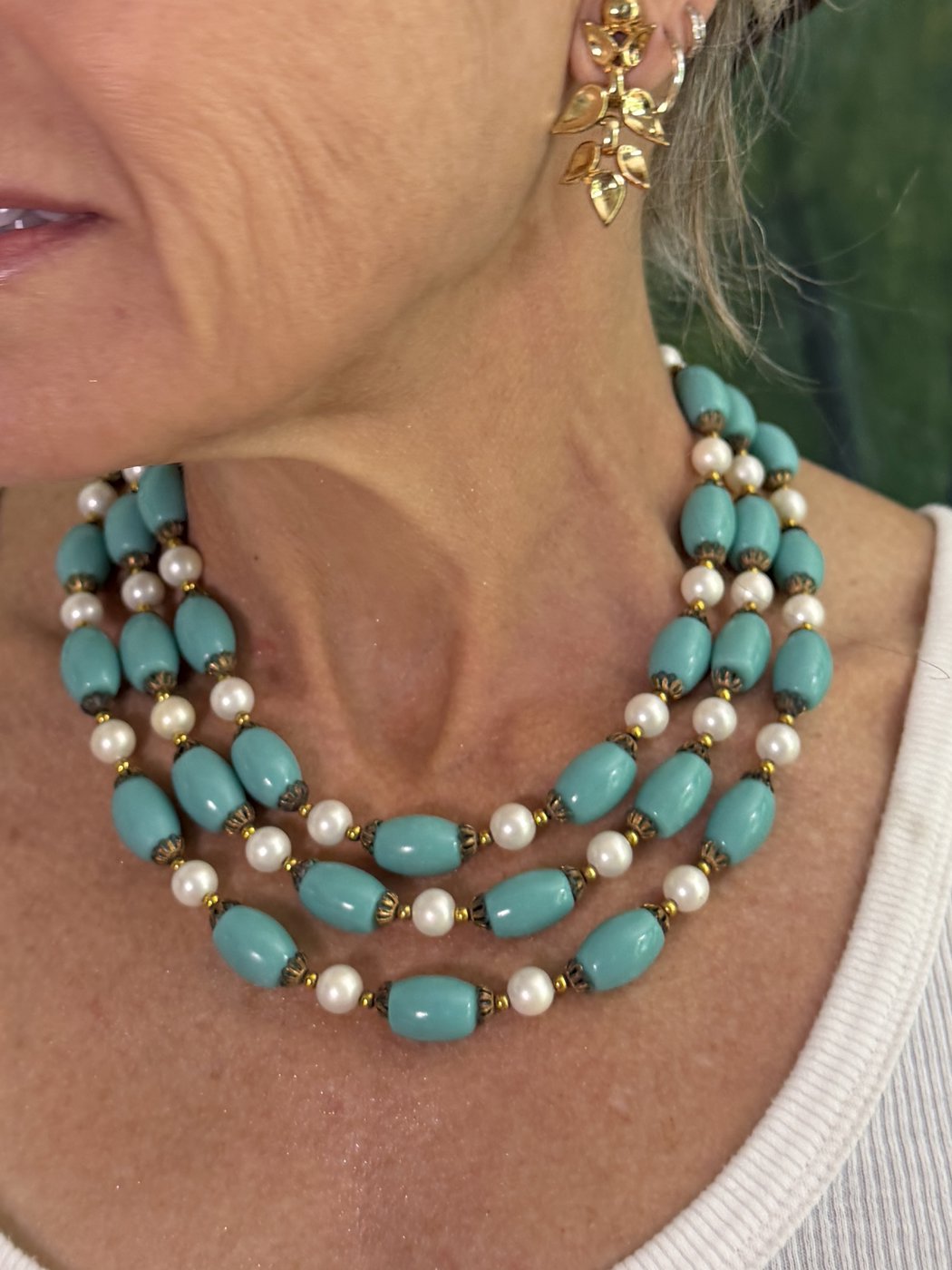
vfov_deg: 71.6
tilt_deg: -2.1
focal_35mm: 24
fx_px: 880
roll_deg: +0.2
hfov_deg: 56.8
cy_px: 635
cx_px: 476
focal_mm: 6.76
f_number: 1.78
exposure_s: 1/95
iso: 200
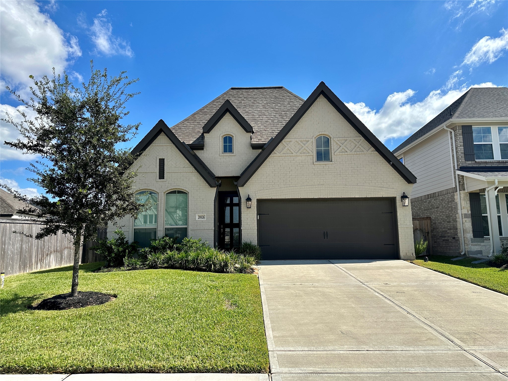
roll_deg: +0.6
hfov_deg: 71.6
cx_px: 254
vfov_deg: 56.8
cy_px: 190
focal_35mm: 24
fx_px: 352
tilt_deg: +7.0
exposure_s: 1/5263
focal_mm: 6.86
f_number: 1.78
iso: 80
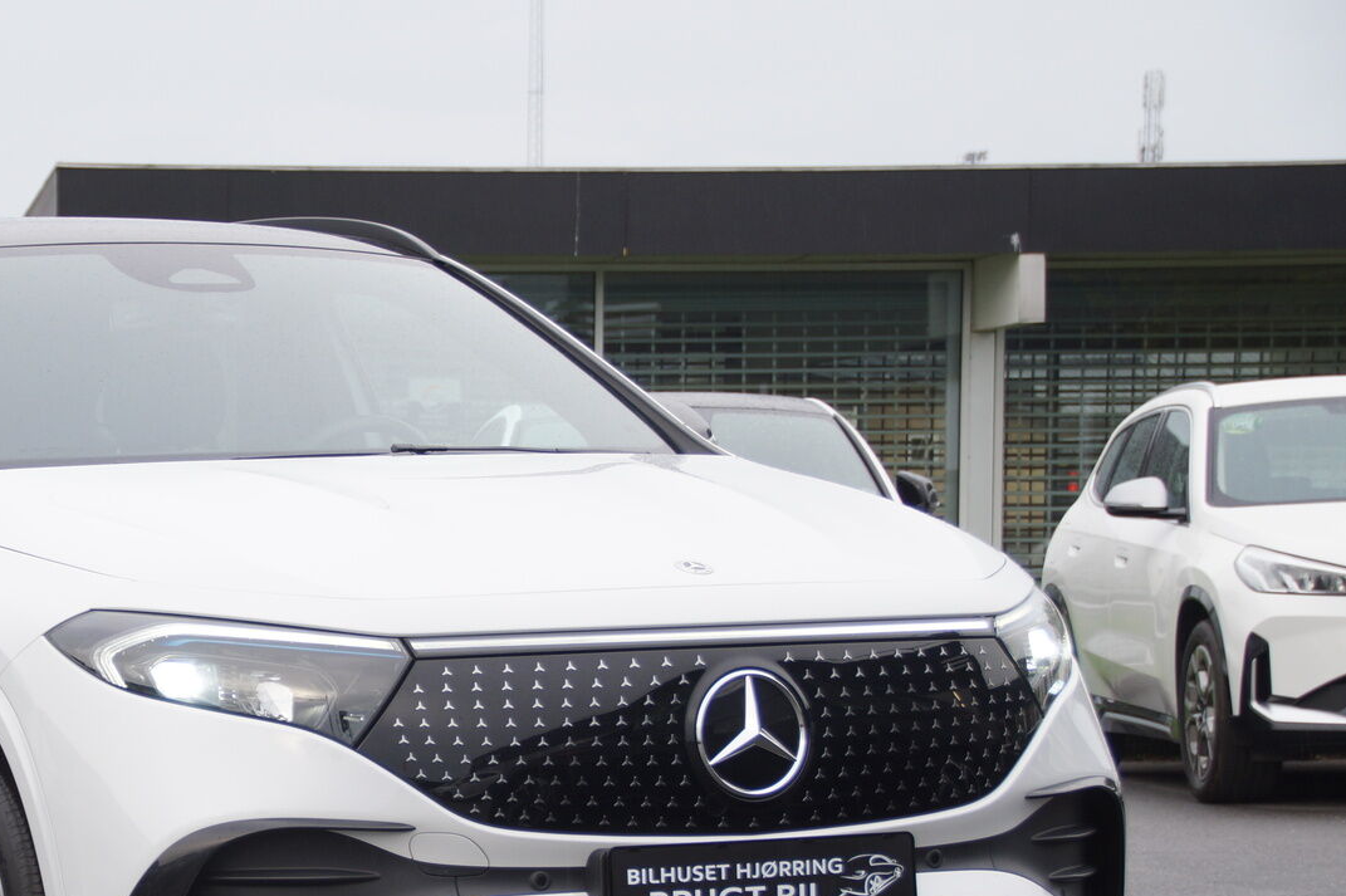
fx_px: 5527
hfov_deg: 13.8
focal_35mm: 148
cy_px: 652
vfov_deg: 9.3
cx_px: 168
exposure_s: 1/100
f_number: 5
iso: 125
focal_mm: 55
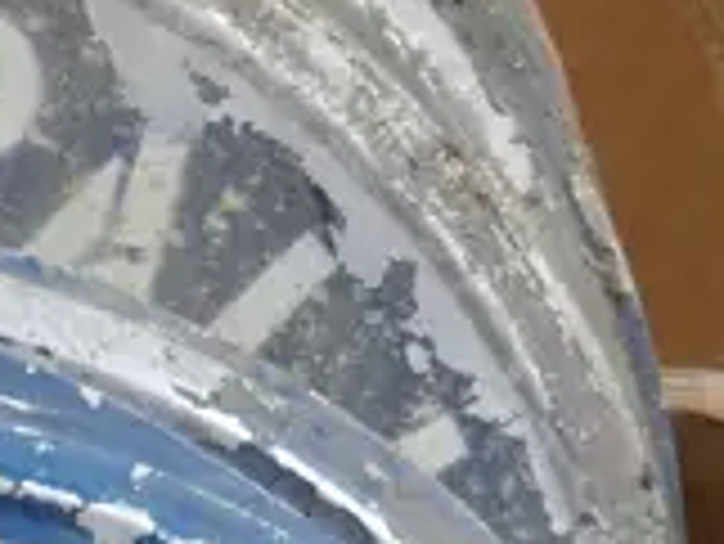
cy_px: 1113
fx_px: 4249
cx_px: -139
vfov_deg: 7.1
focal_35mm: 203
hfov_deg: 9.6
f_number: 3.6
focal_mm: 16
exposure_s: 1/60
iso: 320
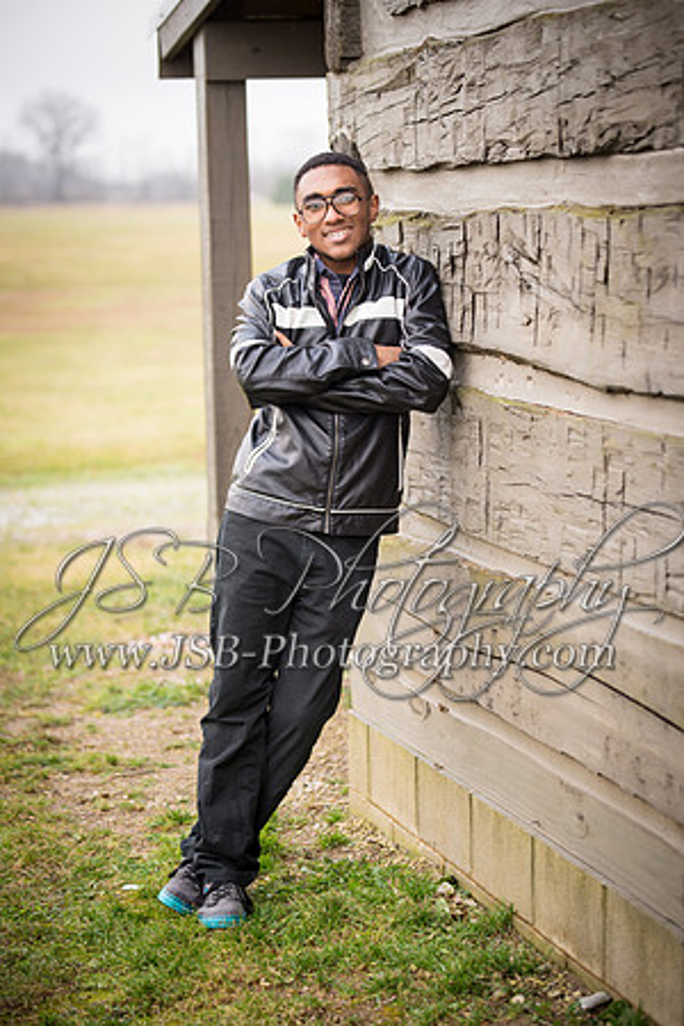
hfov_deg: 14.4
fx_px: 2707
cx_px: 342
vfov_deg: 21.5
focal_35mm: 95
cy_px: 513
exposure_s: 1/50
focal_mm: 95
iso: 200
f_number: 2.8
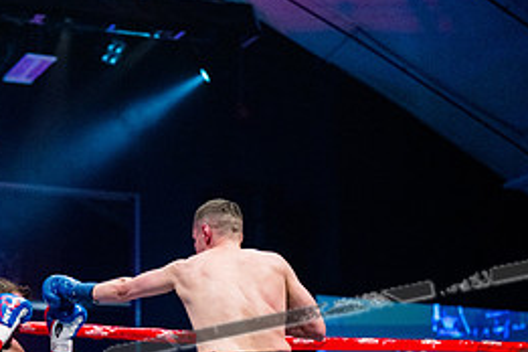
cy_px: 381
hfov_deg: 18.3
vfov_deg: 12.2
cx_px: 103
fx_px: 1628
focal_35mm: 111
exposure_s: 1/1600
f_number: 1.4
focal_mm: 50
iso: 6400
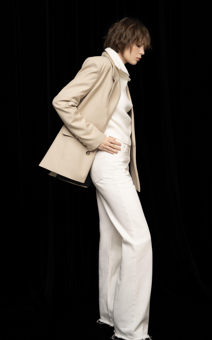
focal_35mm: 45
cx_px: 115
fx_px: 416
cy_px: 177
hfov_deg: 28.6
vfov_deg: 44.4
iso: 125
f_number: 8
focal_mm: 39
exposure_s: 1/125
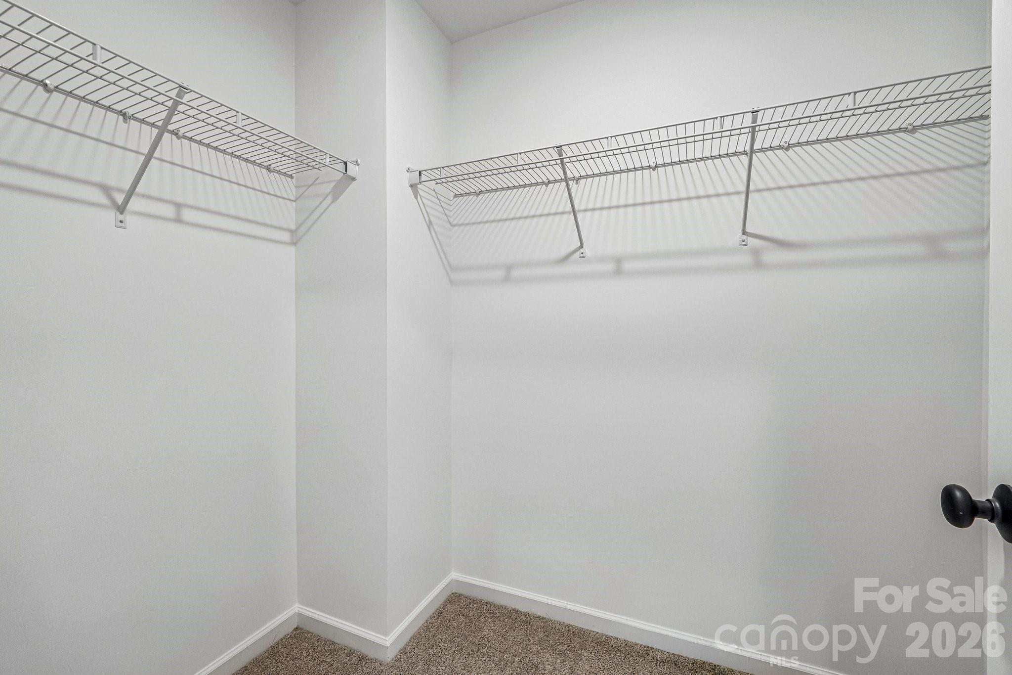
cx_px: 506
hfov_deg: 100.4
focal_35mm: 15
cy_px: 338
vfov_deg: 77.3
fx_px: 422
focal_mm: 10
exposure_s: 1/6
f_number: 8
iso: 400
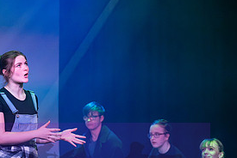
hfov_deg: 8.1
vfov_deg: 5.4
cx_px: 7
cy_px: 143
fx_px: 1667
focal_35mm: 253
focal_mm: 120
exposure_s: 1/800
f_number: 4
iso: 5000
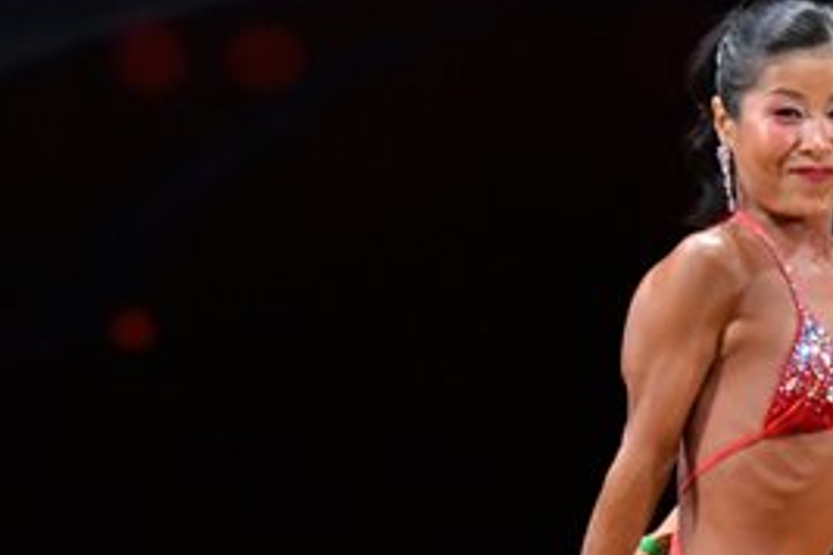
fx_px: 18116
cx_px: 950
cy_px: 639
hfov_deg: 2.6
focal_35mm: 783
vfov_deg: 1.8
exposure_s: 1/400
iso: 3200
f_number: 5.6
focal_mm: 180
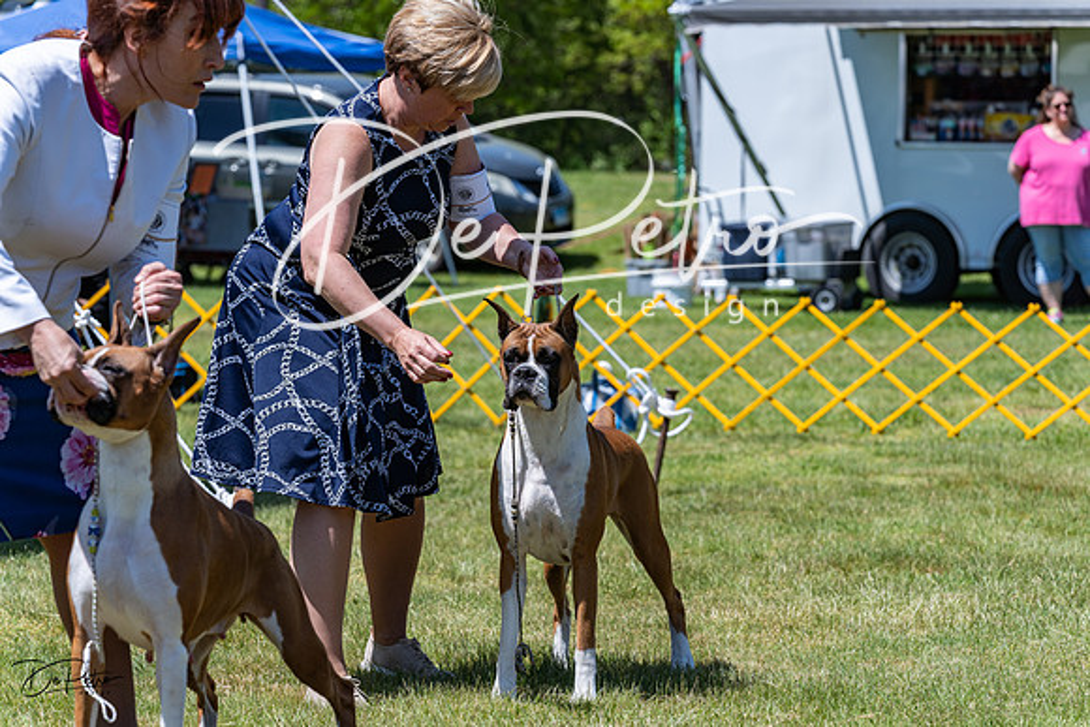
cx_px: 545
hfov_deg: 15.4
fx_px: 4028
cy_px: 364
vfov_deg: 10.3
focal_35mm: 133
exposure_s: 1/640
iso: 160
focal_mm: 133
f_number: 6.3
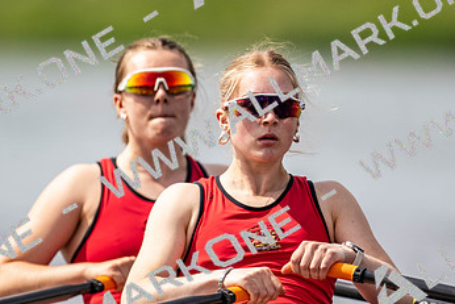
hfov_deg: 2.0
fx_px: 12719
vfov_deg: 1.4
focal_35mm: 1006
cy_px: 202
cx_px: 262
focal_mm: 600
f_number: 4
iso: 220
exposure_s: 1/2500
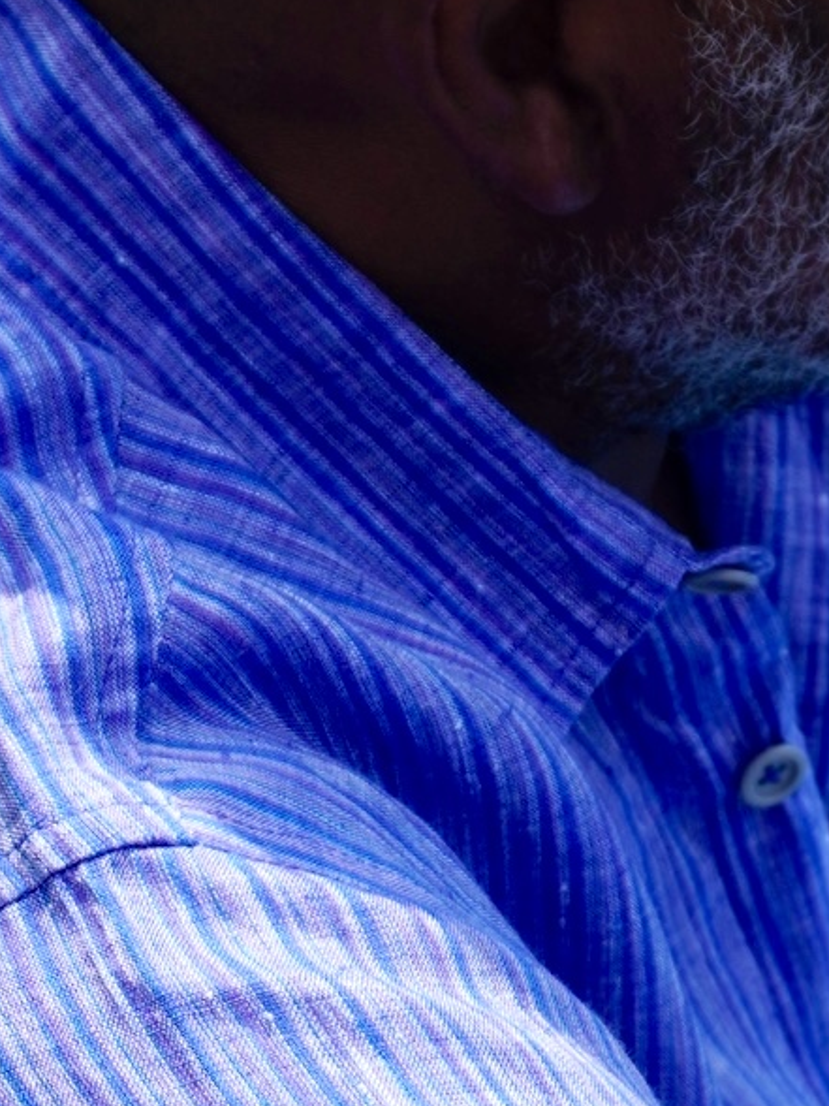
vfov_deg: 10.7
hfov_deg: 8.2
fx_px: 5814
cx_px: 499
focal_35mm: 182
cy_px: 1157
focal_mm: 29
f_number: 5
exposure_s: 1/640
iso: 100
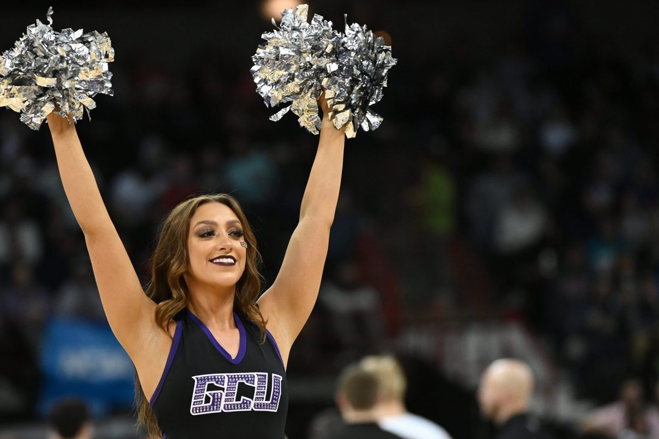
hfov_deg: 7.7
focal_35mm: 267
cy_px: 239
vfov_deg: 5.1
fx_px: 4887
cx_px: 297
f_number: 4
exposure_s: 1/1250
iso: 5000
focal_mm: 240
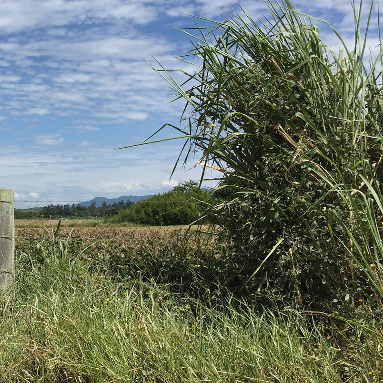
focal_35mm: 51
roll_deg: -2.1
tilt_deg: +3.2
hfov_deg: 31.4
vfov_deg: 33.4
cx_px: 21
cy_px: 186
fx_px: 638
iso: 32
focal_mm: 4.15
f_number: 2.2
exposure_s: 1/3049
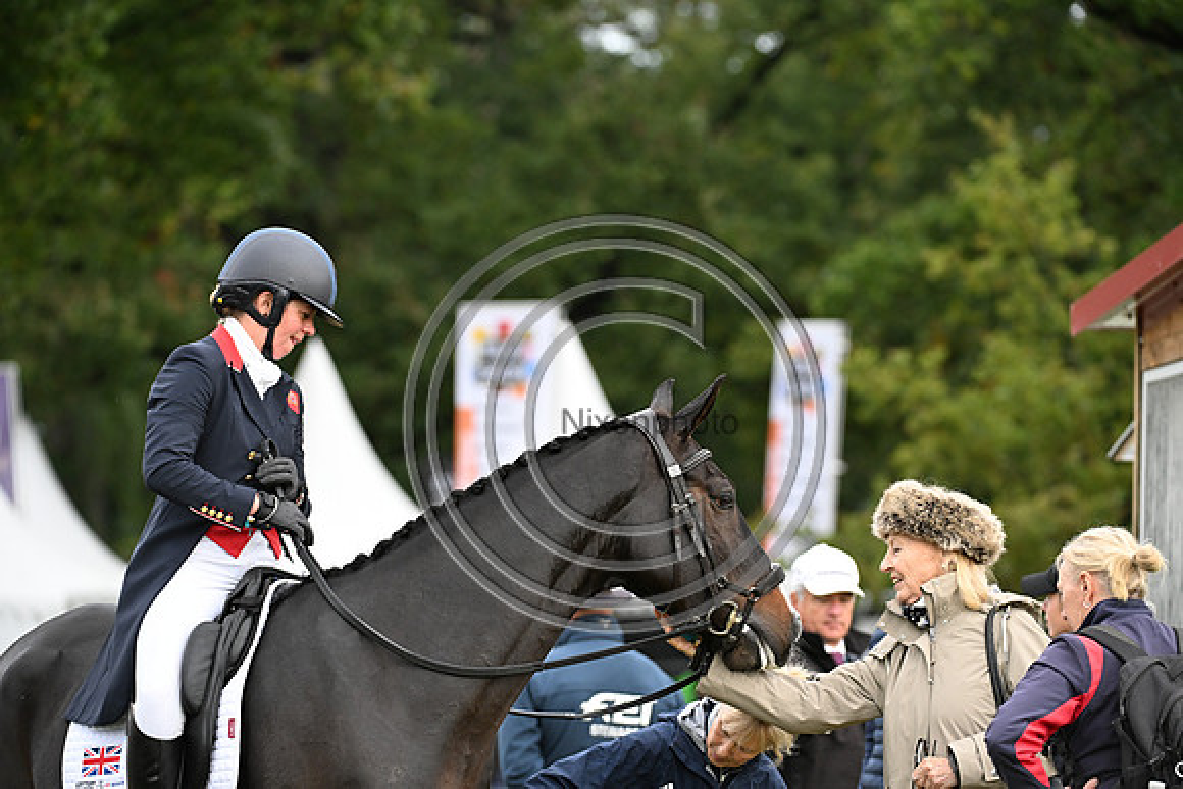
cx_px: 592
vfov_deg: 6.2
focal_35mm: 220
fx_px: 7231
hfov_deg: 9.4
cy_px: 394
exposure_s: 1/1000
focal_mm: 220
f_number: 5.6
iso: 2200
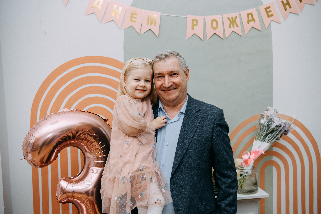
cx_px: 168
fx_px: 374
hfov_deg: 46.4
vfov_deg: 31.9
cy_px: 108
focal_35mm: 42
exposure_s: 1/200
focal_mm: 38
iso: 160
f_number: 3.5
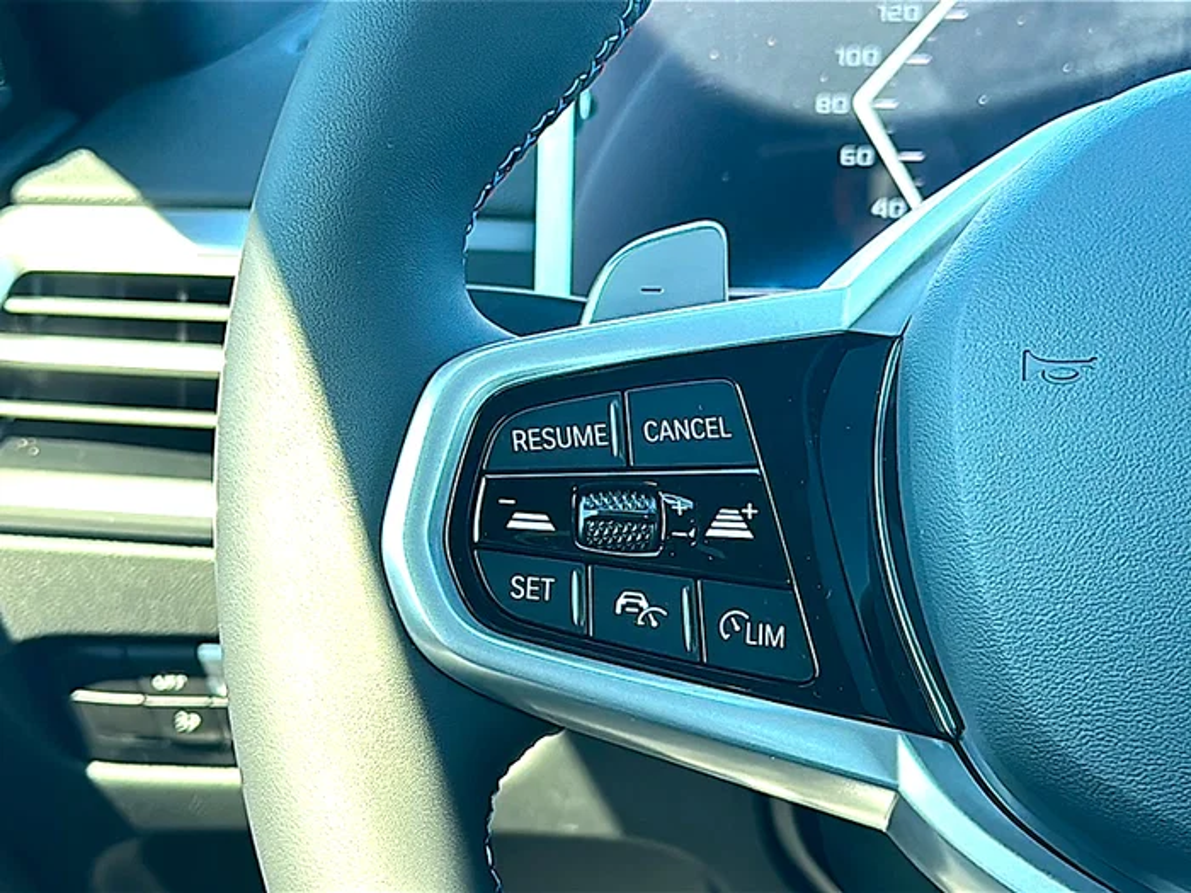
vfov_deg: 29.7
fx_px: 1686
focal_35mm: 49
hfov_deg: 38.9
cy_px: 446
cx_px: 596
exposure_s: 1/292
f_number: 1.78
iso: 125
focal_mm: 6.86
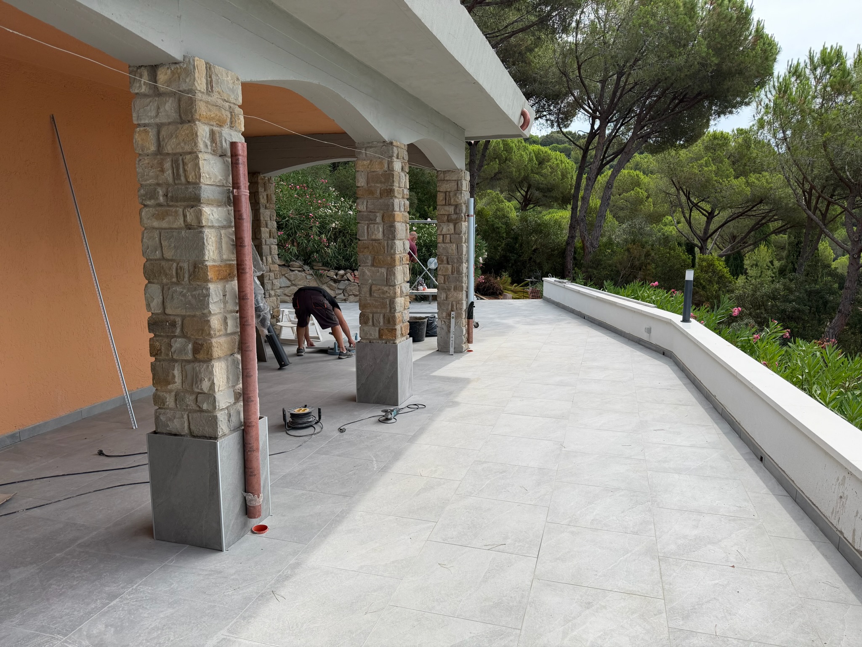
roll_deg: +0.2
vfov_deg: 56.8
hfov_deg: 71.6
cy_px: 324
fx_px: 598
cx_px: 431
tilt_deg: -9.3
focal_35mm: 24
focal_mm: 6.76
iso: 80
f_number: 1.78
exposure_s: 1/2611
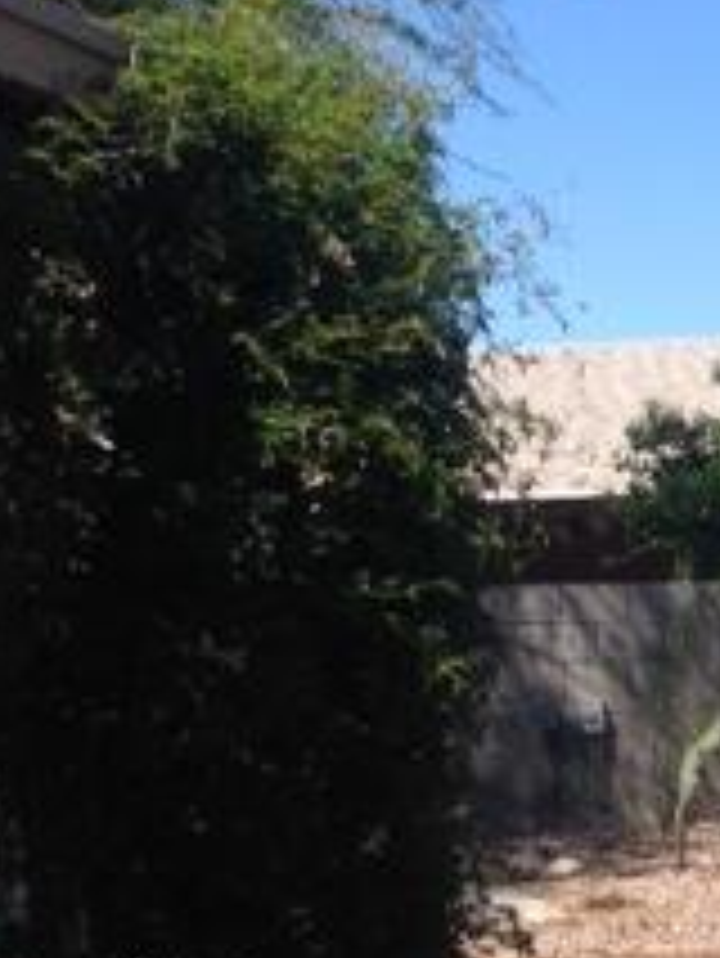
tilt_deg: -9.0
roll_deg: +0.9
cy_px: 1160
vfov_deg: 18.7
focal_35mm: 99
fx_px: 2743
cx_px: 909
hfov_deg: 14.4
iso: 50
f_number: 2.4
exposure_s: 1/1205
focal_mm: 4.12
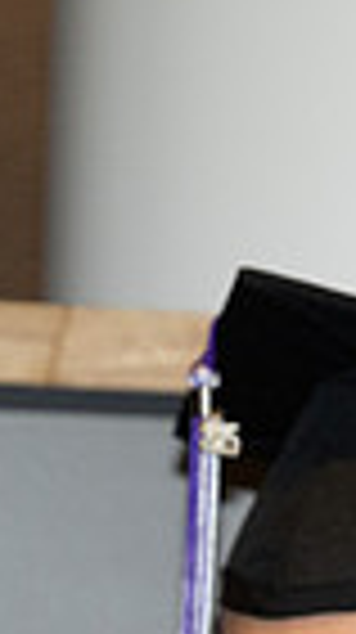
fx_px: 11715
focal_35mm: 696
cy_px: 728
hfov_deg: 1.7
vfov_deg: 3.1
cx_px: 884
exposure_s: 1/125
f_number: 5
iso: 1000
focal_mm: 120
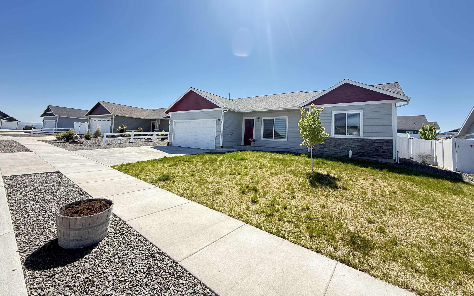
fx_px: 194
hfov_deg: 101.5
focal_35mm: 15
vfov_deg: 74.3
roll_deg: -3.3
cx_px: 235
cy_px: 125
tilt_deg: +4.7
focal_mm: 2.22
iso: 64
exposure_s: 1/820
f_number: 2.2
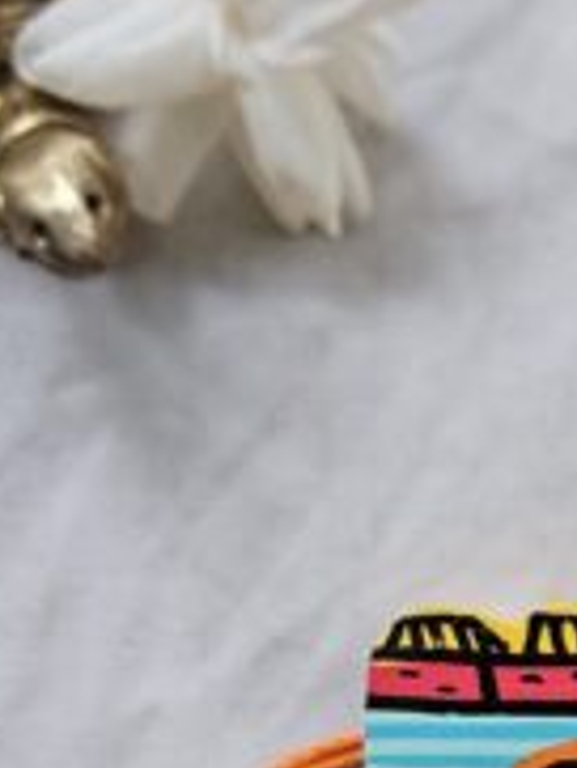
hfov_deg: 20.1
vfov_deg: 26.2
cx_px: 590
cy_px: 738
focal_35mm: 71
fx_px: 1576
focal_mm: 5.4
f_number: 1.8
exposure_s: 1/100
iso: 200
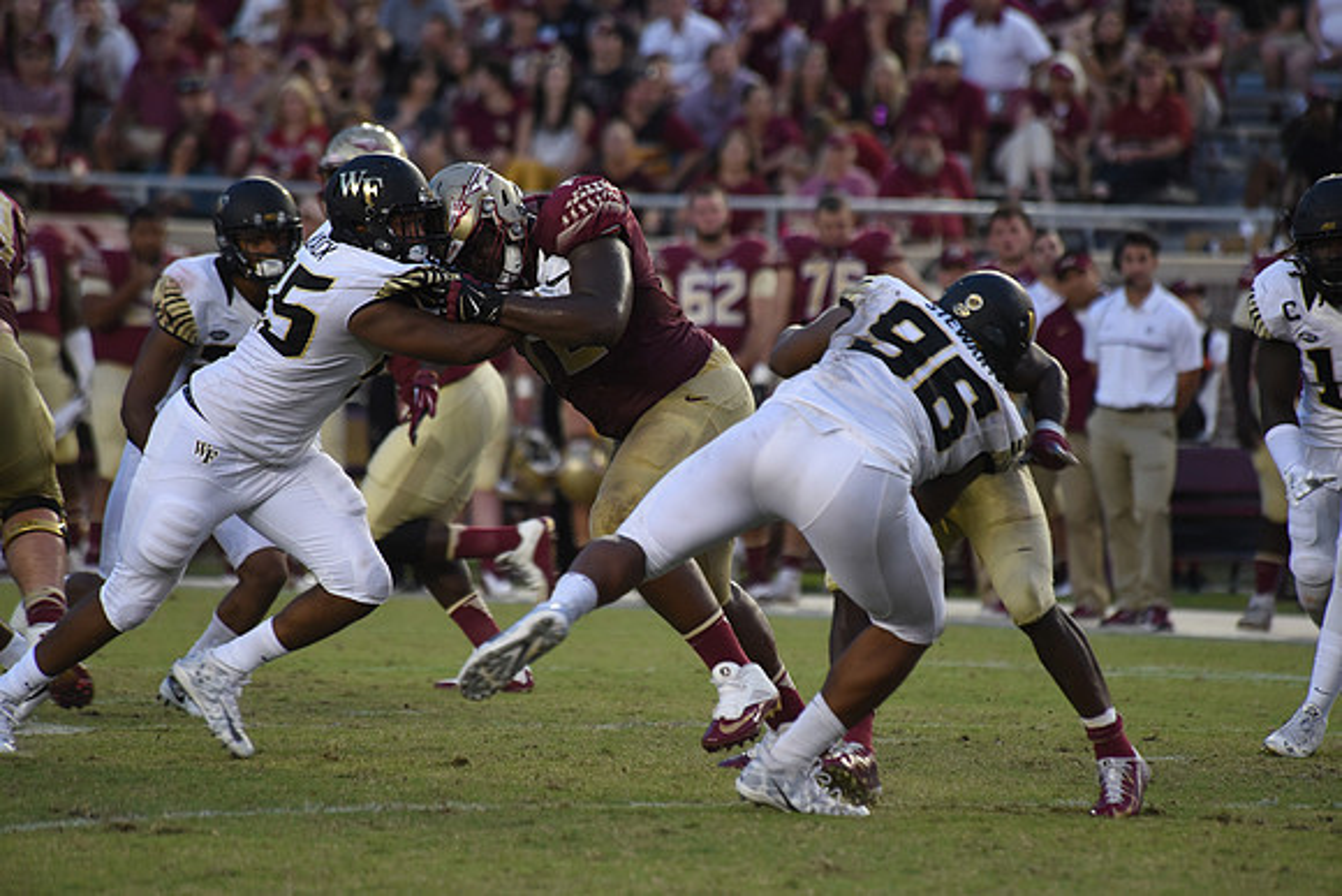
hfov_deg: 5.2
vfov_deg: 3.4
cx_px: 671
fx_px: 14914
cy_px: 448
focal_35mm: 400
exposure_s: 1/400
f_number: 5.6
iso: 2000
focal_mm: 400
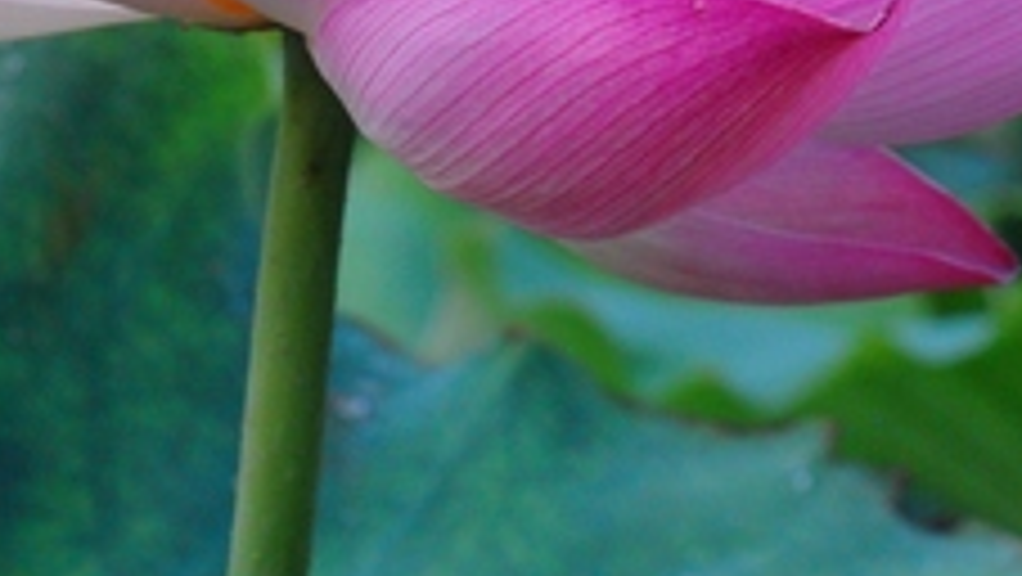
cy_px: -536
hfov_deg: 8.8
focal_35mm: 244
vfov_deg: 4.9
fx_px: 6616
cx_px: 1063
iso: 200
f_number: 10
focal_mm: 44
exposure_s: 1/400
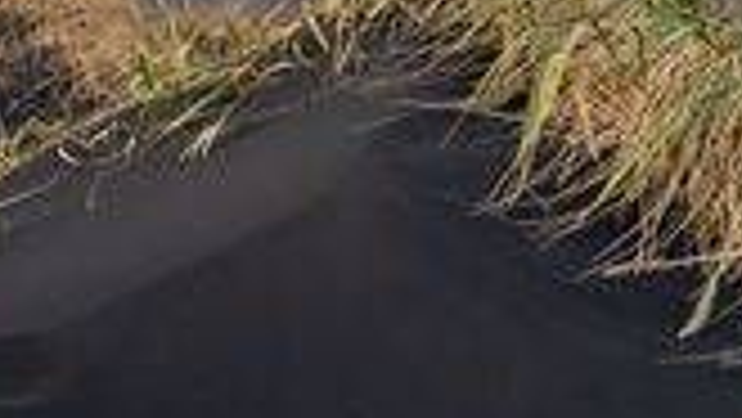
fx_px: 1496
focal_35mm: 76
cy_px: -175
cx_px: 571
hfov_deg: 27.4
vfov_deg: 15.0
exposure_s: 1/160
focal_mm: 20
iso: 640
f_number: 5
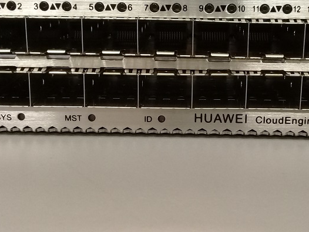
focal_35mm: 53
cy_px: 76
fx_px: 473
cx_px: 181
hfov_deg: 36.1
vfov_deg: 27.4
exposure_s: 1/17
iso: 250
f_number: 2.2
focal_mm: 3.3
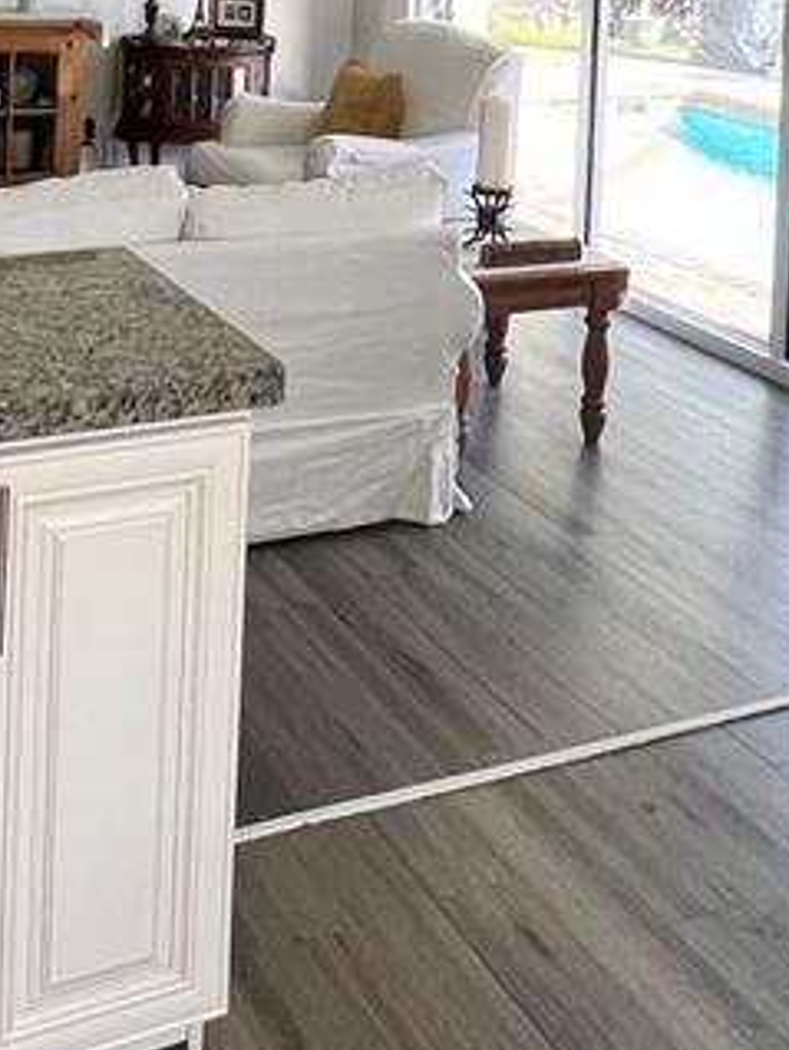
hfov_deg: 29.6
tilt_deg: -1.7
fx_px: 1487
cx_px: 287
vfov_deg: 34.0
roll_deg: -2.1
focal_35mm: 49
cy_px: -89
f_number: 1.8
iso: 125
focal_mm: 1.57
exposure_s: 1/122
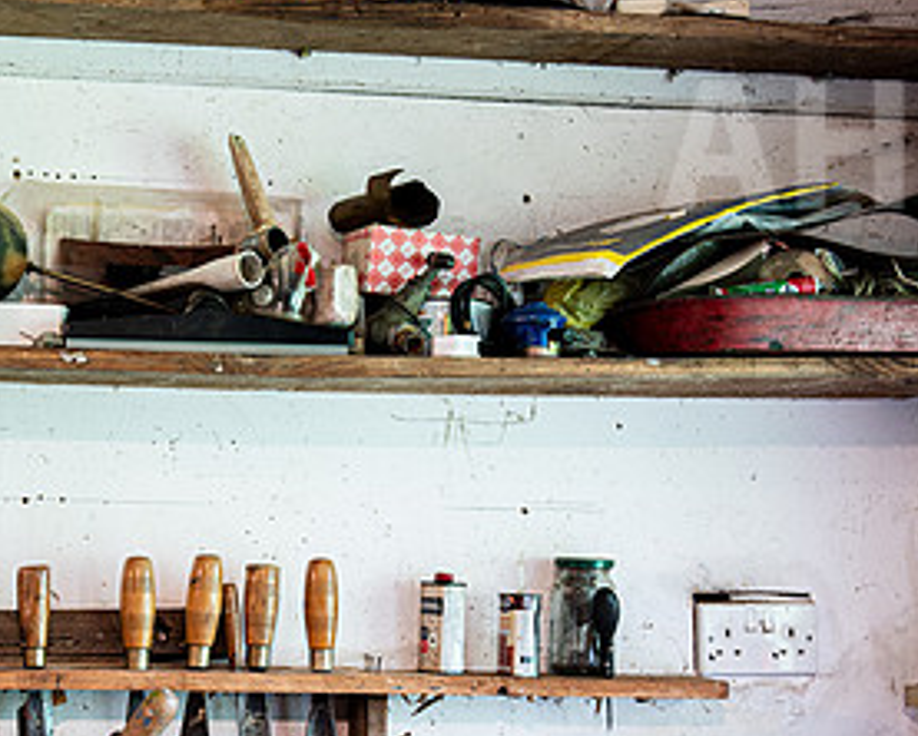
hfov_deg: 24.4
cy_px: 539
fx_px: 2094
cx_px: 212
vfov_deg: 19.8
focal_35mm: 77
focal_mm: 38
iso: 64
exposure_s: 1/2
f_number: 6.3
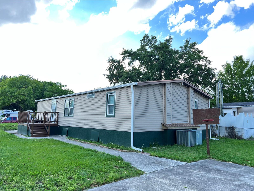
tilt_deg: +7.2
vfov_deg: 53.1
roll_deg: -1.4
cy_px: 96
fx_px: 191
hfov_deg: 67.3
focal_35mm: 26
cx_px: 127
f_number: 1.5
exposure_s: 1/476
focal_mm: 5.7
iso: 50
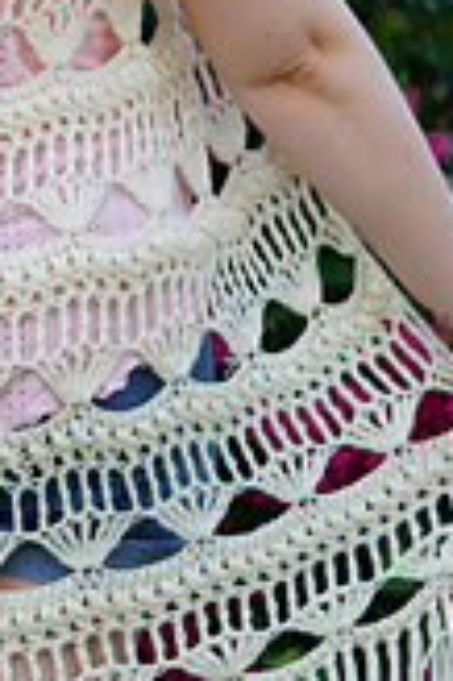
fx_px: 5201
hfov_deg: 5.0
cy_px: 112
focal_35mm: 275
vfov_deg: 7.5
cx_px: -106
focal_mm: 90
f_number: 2.8
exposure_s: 1/125
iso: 100
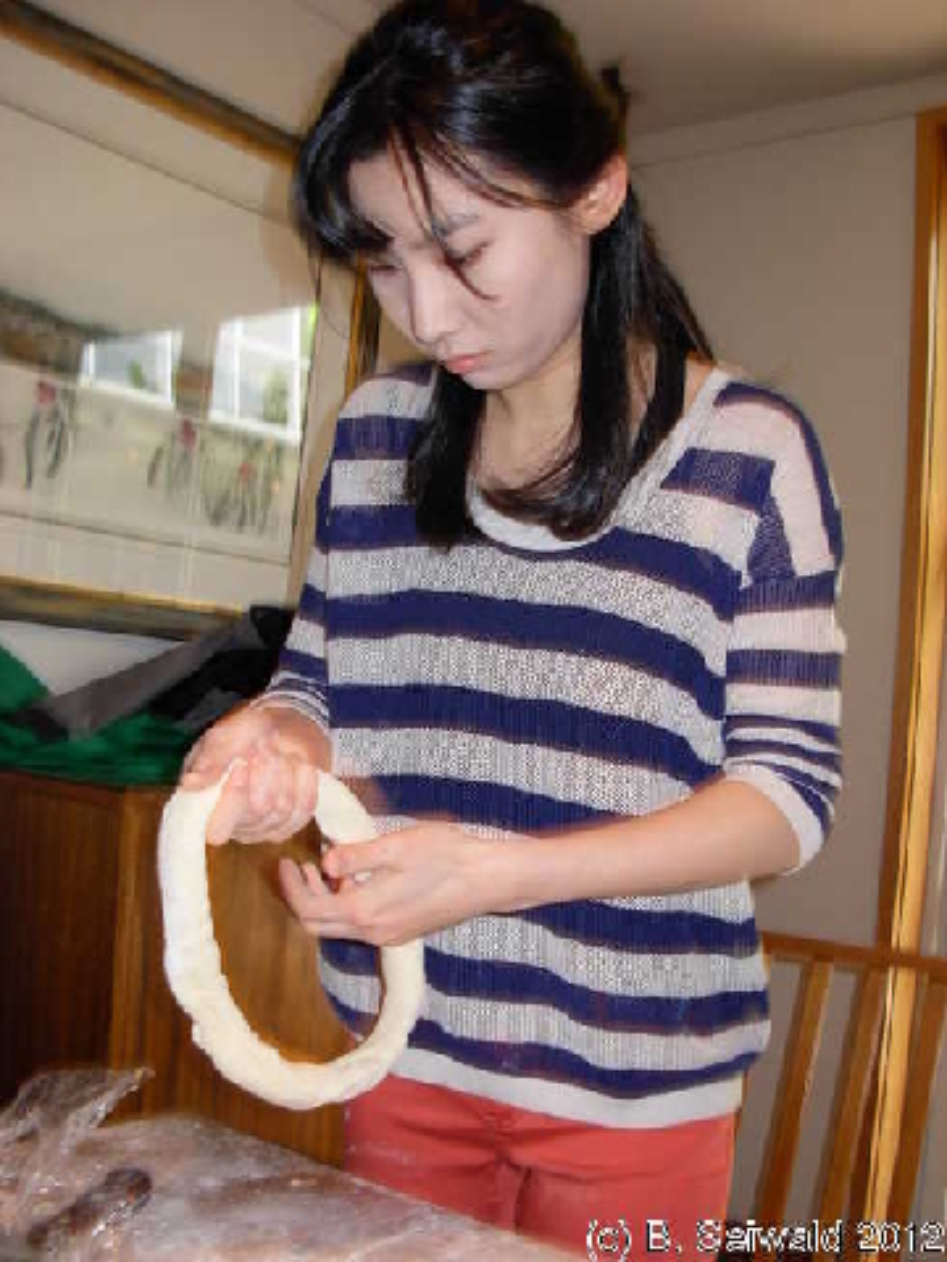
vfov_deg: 49.0
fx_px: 1386
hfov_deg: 37.7
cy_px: 631
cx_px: 474
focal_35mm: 38
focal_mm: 6.3
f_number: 2.9
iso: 79
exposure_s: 1/22.6
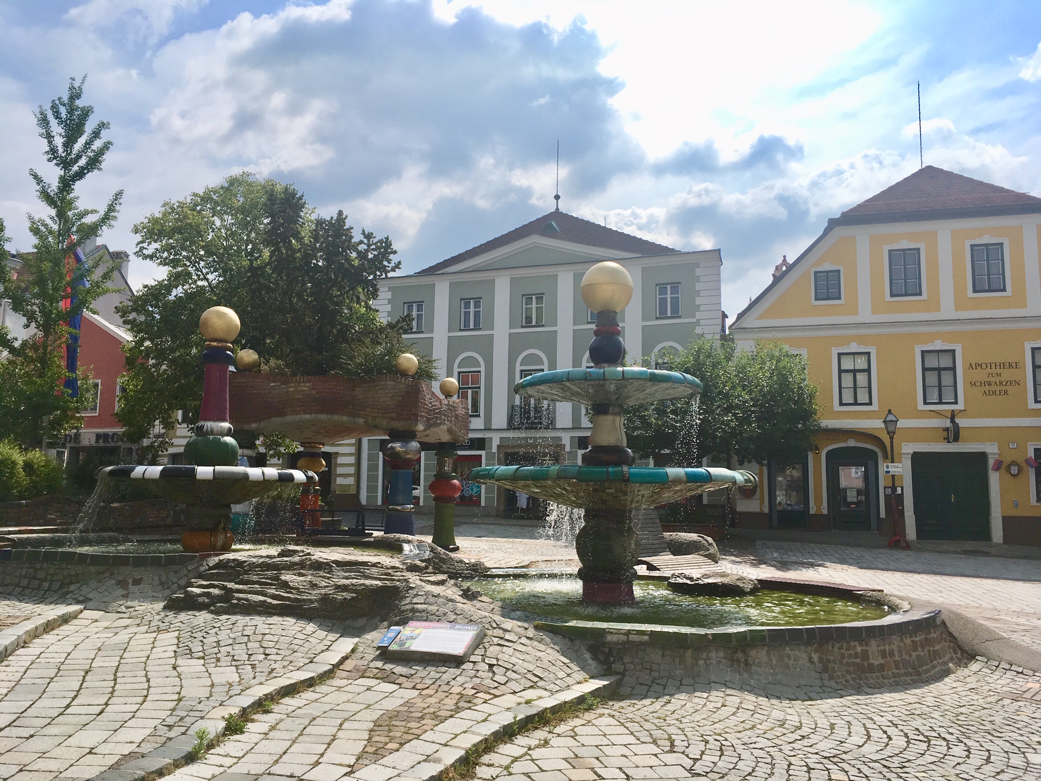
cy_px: 390
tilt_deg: +7.6
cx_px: 520
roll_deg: -0.1
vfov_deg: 48.2
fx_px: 872
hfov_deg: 61.7
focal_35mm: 29
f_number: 2.2
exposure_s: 1/2747
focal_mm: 4.15
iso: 25
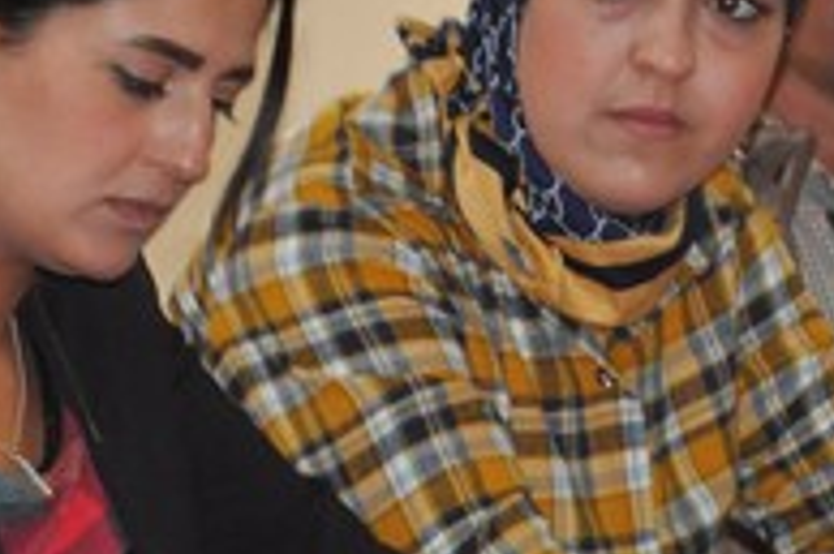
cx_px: 378
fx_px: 6288
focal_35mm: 272
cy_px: 243
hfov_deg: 7.6
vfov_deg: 5.1
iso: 800
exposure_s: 1/60
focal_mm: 55
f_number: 5.6
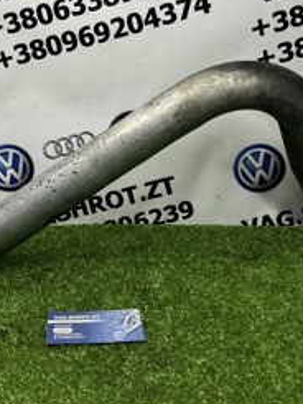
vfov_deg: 39.7
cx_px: 102
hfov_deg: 30.7
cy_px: 122
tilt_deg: -12.3
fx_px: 548
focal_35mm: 47
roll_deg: +0.7
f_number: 1.78
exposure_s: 1/176
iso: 64
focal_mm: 6.76
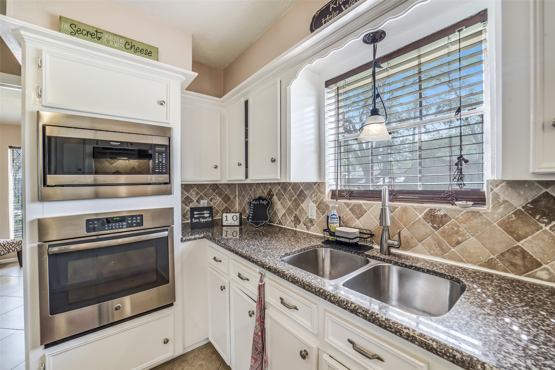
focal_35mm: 14
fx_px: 216
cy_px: 185
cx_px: 278
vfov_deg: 81.2
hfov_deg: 104.2
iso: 500
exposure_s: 1/30
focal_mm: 14
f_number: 11
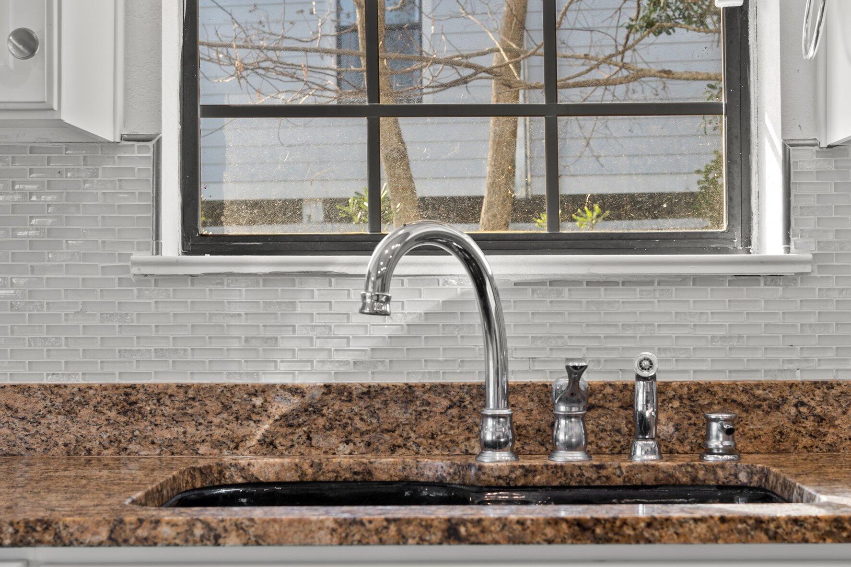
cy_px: 289
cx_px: 484
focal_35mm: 60
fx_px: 1418
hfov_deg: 33.4
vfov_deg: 22.6
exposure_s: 1/15
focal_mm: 35
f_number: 5.6
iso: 160
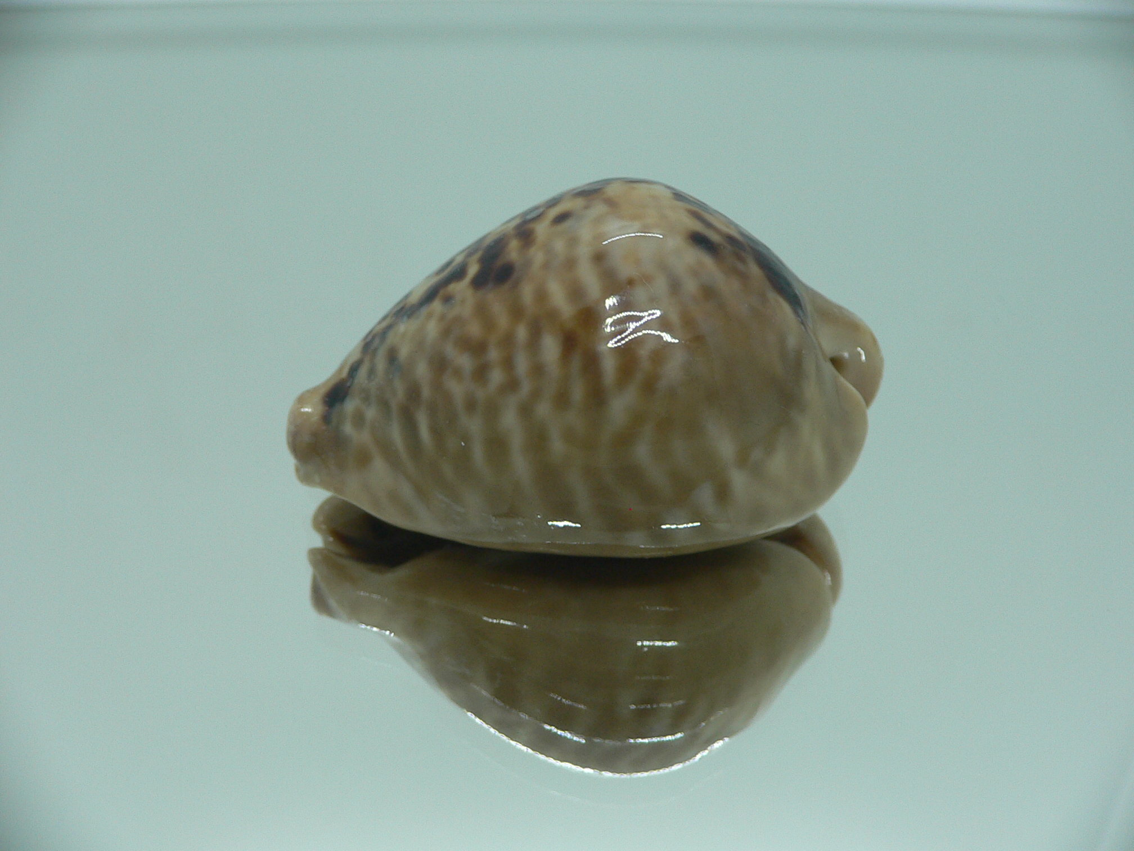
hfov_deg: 52.6
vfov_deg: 40.7
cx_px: 567
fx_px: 1147
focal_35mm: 35
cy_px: 426
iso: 80
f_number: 2.8
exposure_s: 1/60
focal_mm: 4.6
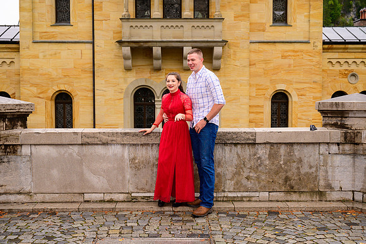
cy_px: 122
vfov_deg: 28.7
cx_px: 183
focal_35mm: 47
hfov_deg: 42.1
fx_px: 476
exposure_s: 1/400
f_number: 4.5
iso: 400
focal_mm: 46
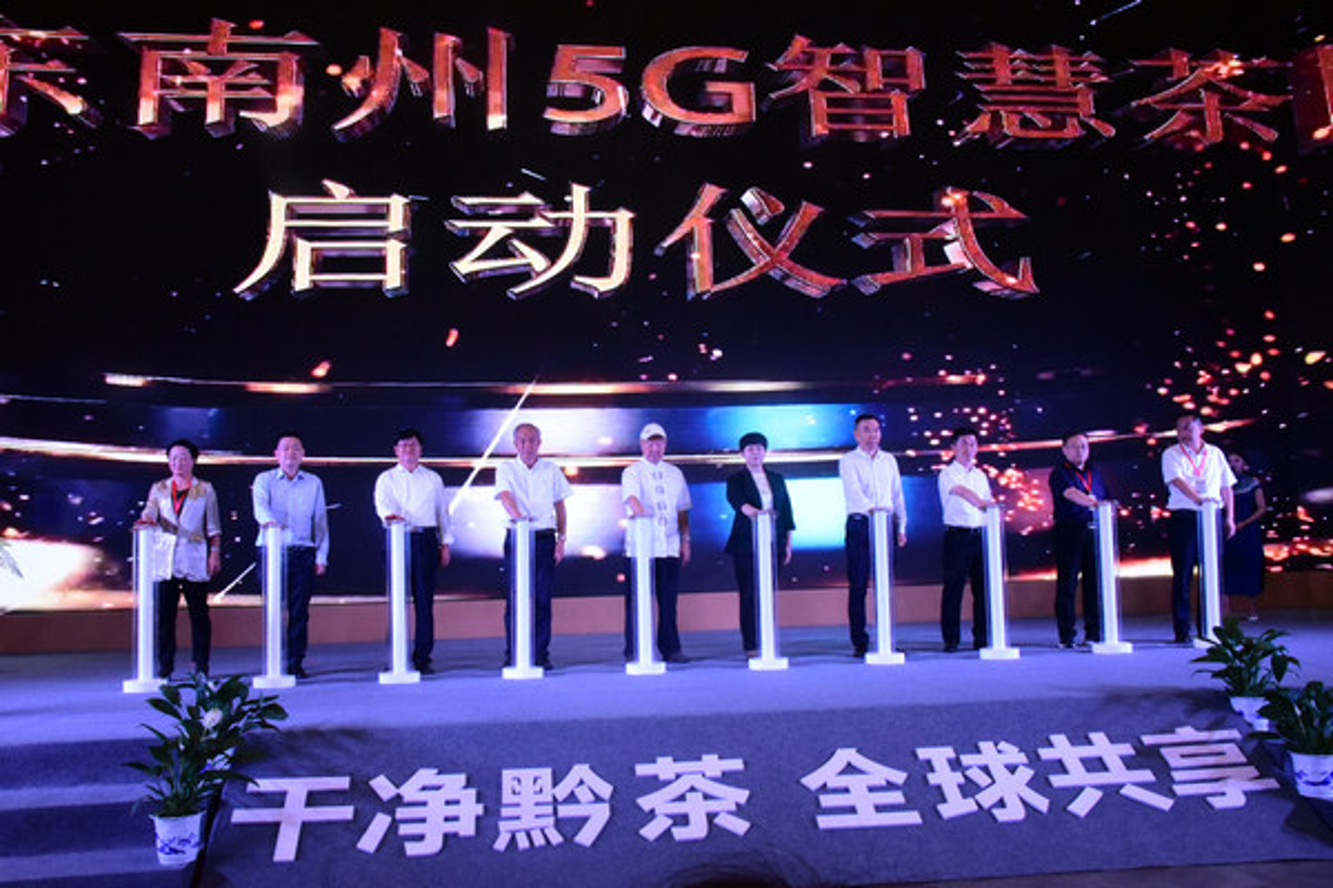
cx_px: 666
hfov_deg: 58.7
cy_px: 444
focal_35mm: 32
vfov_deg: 41.1
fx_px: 1185
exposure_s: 1/80
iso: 12800
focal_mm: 32
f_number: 25
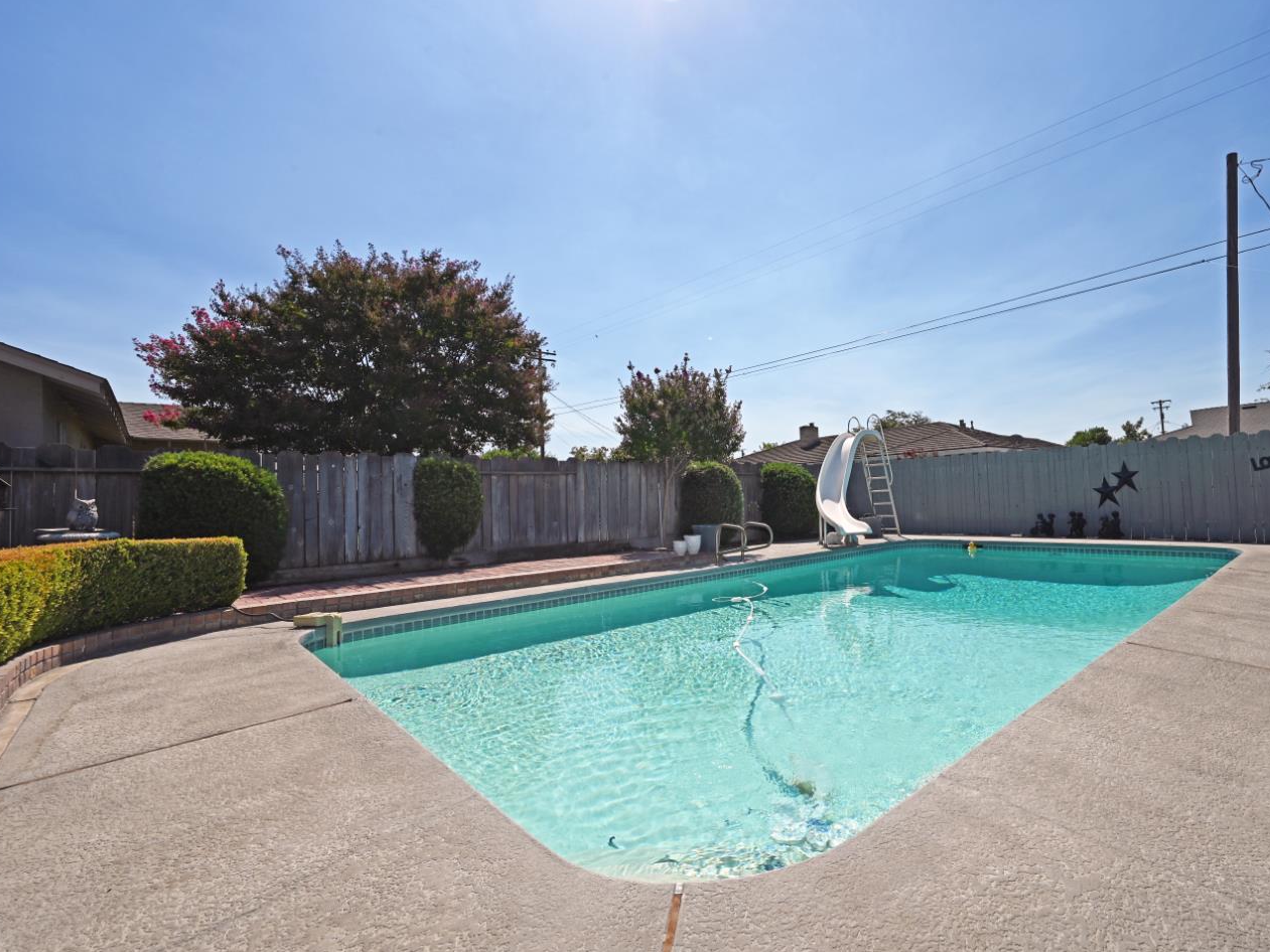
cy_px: 482
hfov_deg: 93.9
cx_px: 726
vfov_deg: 78.1
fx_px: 587
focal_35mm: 16
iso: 100
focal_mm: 14
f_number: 14
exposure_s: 1/200
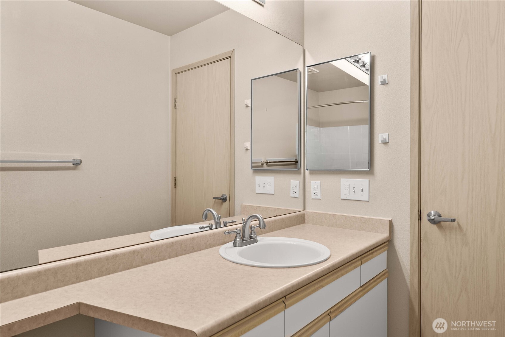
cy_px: 168
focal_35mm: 22
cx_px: 252
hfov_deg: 78.6
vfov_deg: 57.3
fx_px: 309
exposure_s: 1/20
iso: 1000
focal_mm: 22
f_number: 7.1
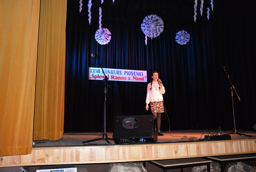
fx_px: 224
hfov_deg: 59.4
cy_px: 86
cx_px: 128
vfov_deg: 41.8
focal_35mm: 32
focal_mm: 21
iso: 3200
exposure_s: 1/60
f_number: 3.8
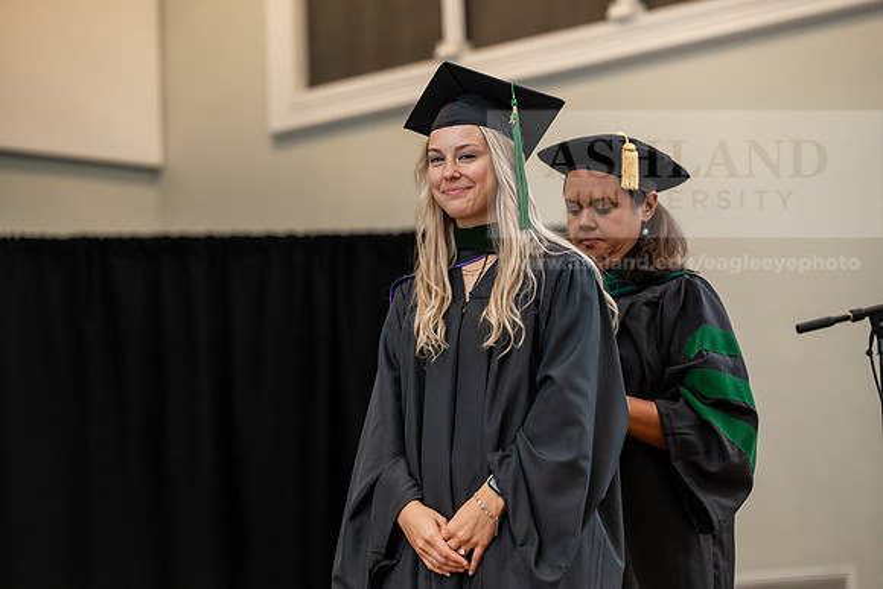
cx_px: 442
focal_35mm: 125
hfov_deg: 16.4
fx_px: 3067
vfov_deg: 11.0
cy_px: 294
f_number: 3.5
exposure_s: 1/200
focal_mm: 125
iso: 1600
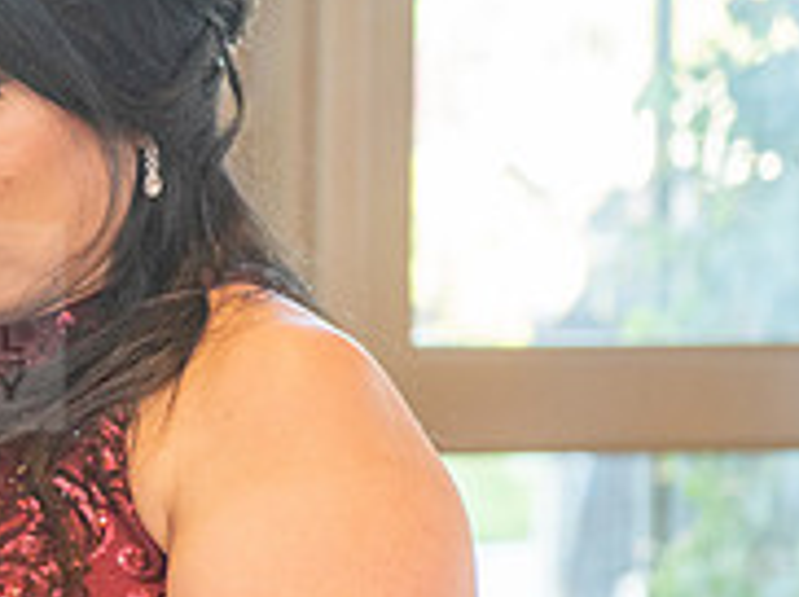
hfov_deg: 9.0
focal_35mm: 215
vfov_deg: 6.9
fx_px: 4956
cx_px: -307
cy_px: 327
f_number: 3.5
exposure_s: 1/125
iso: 1250
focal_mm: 70
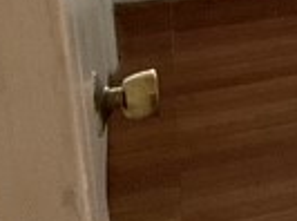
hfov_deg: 11.7
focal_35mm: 140
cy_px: -212
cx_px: 699
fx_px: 1198
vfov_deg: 9.8
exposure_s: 1/60
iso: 160
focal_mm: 3
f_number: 1.8
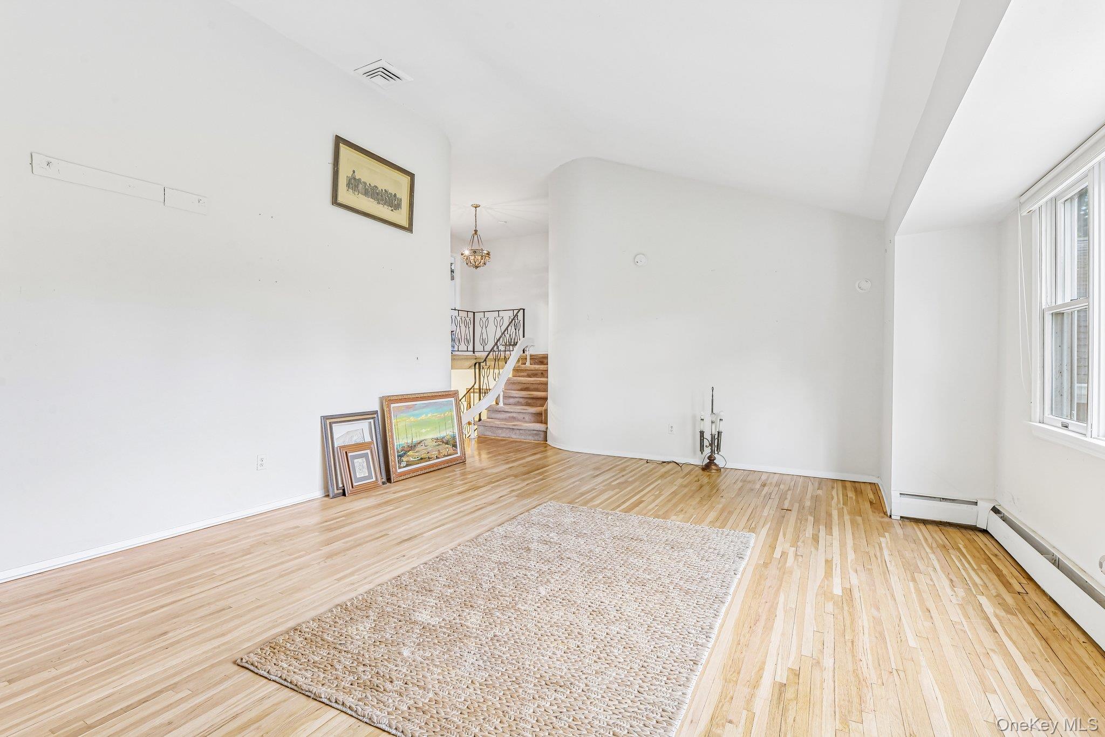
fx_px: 491
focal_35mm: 16
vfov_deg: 73.7
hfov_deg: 96.7
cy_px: 368
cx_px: 552
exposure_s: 1/3.33
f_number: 9
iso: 400
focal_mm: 16
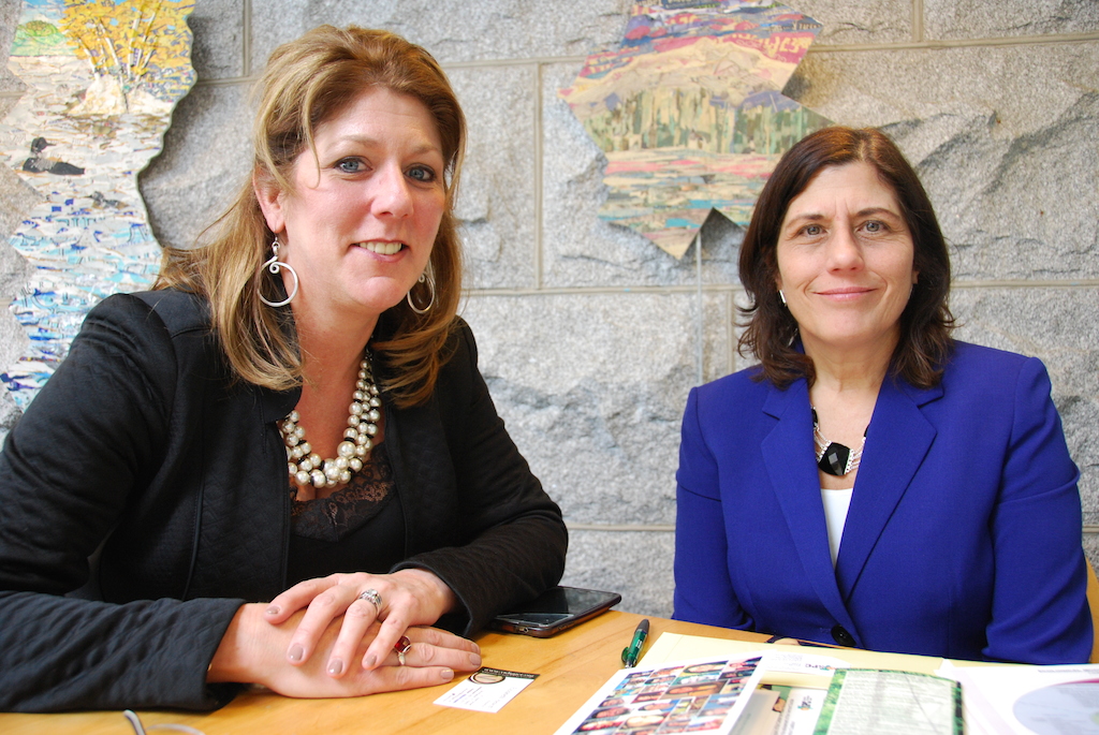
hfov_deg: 61.9
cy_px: 368
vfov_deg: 43.7
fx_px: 917
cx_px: 550
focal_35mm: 30
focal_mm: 20
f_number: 3.8
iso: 500
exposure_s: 1/30
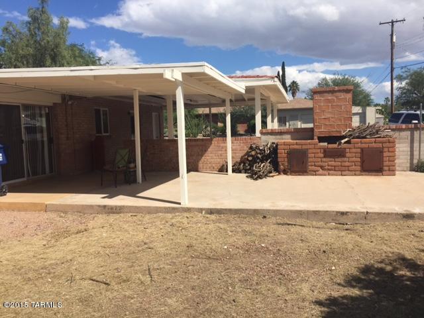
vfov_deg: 48.2
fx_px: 355
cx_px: 212
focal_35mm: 29
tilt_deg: -3.7
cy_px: 159
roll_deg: +1.3
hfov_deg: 61.7
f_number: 2.2
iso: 32
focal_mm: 4.15
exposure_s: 1/3049
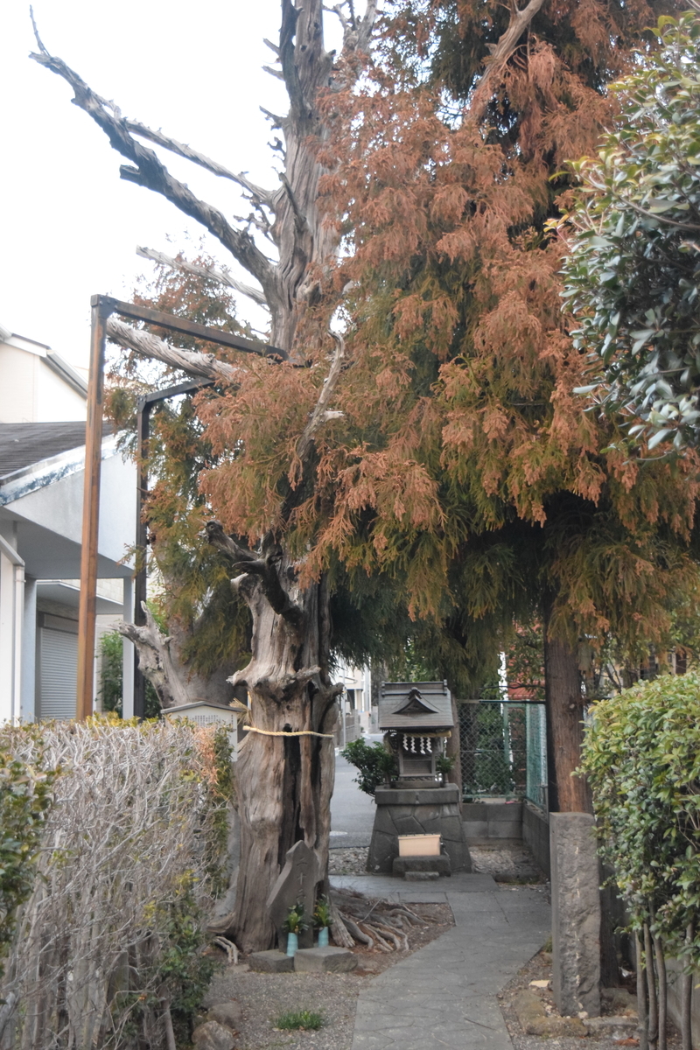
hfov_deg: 29.9
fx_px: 1312
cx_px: 350
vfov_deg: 43.6
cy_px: 525
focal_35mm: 45
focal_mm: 30
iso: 3200
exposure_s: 1/250
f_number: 4.2
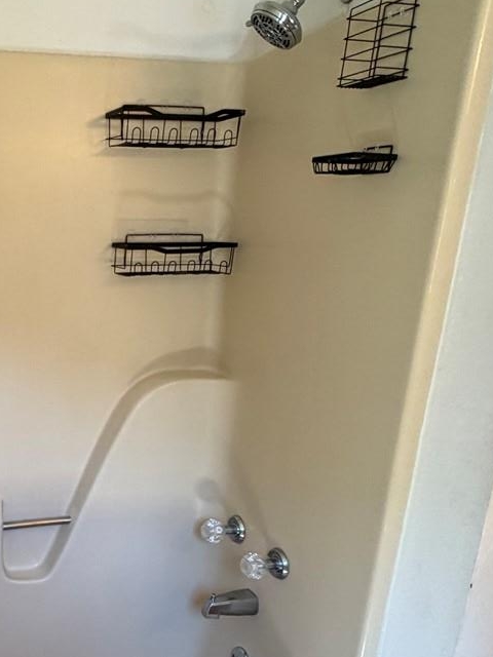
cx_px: 4
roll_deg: +1.2
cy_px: 434
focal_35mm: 35
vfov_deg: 51.7
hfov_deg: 36.7
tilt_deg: -17.5
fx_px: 665
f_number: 2.2
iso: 200
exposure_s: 1/120
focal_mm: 2.22
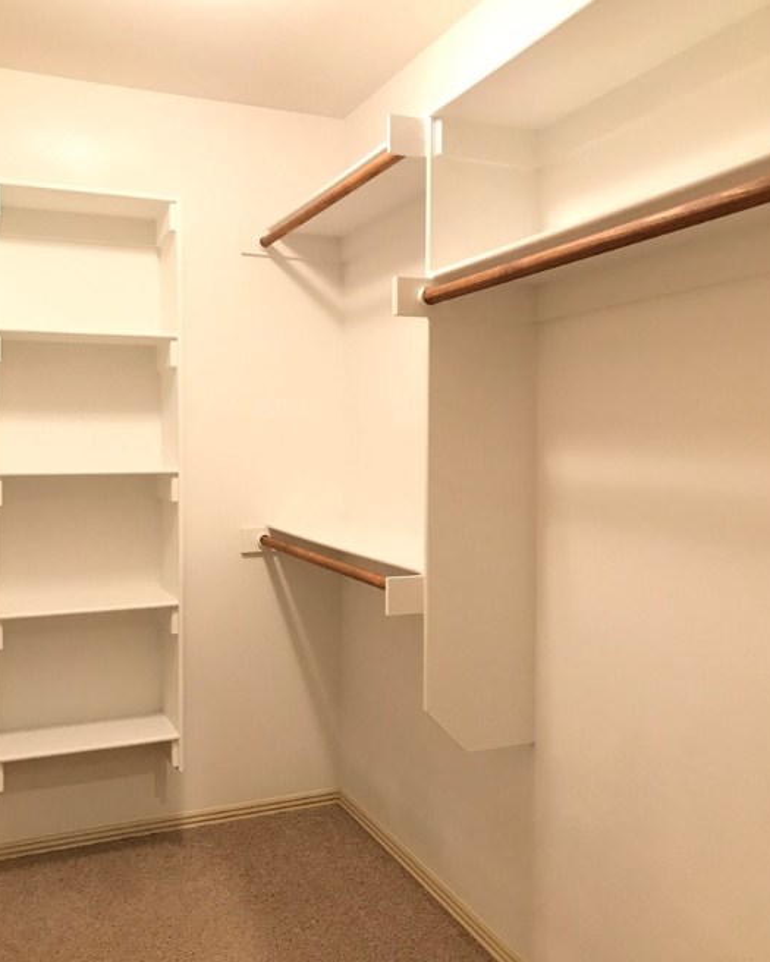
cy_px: 469
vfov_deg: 55.6
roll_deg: -0.5
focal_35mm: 32
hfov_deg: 45.8
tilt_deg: -2.8
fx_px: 911
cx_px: 392
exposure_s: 1/13
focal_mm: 3.99
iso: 100
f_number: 1.8
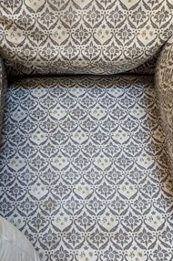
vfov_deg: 54.3
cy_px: 151
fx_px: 253
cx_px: 72
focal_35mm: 35
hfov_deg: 37.7
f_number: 1.85
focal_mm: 6.81
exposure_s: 1/53.5
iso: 142
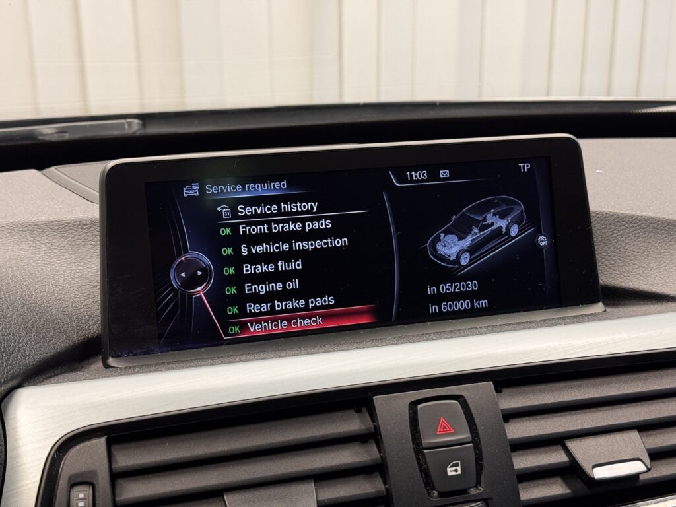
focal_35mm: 48
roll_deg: +0.3
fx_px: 937
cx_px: 338
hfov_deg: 39.7
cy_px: 254
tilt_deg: -15.2
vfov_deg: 30.3
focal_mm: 6.76
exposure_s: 1/48
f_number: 1.78
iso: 160
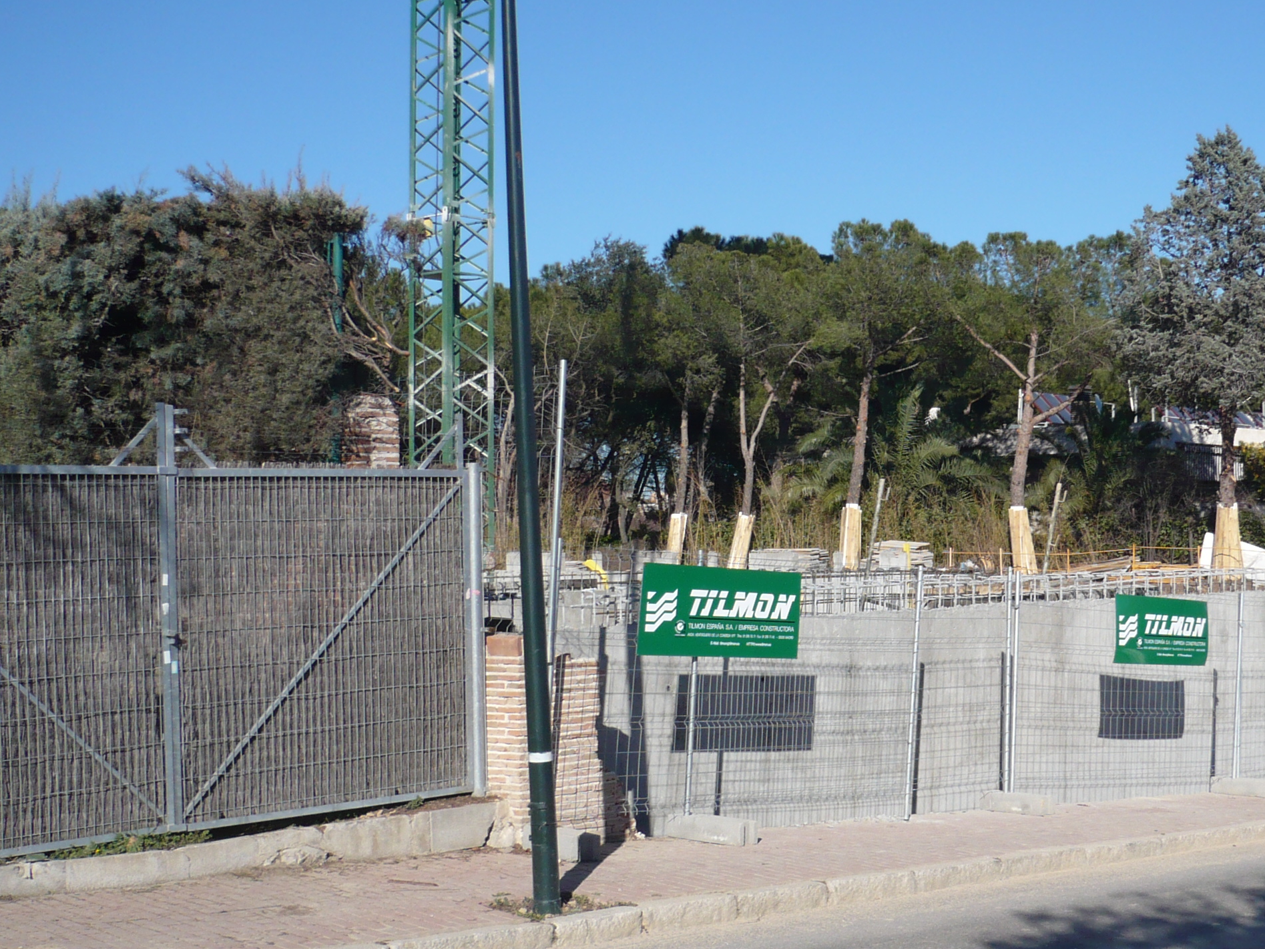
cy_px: 527
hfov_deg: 36.0
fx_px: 1901
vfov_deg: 28.0
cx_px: 939
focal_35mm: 52
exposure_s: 1/250
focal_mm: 5.8
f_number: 8
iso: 100
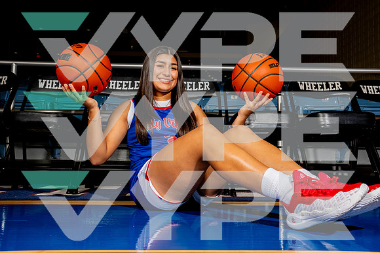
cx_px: 190
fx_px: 380
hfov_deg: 53.1
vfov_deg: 36.9
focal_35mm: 36
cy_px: 126
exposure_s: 1/125
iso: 250
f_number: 7.1
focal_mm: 36
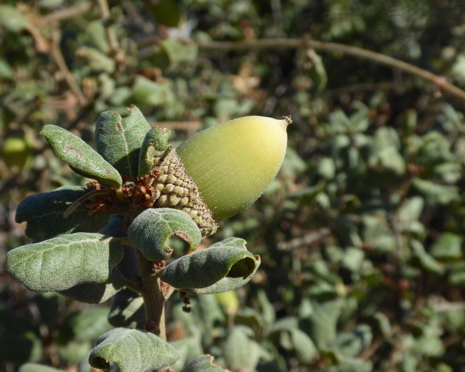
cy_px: 185
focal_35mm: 56
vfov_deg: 27.1
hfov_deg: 33.6
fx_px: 771
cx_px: 231
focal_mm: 9
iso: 100
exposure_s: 1/640
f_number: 4.1
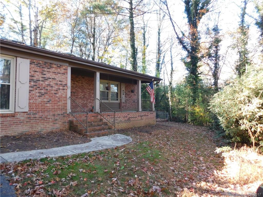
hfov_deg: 73.9
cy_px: 98
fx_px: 175
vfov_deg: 58.9
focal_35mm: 23
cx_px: 132
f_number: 3
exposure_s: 1/80
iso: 125
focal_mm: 4
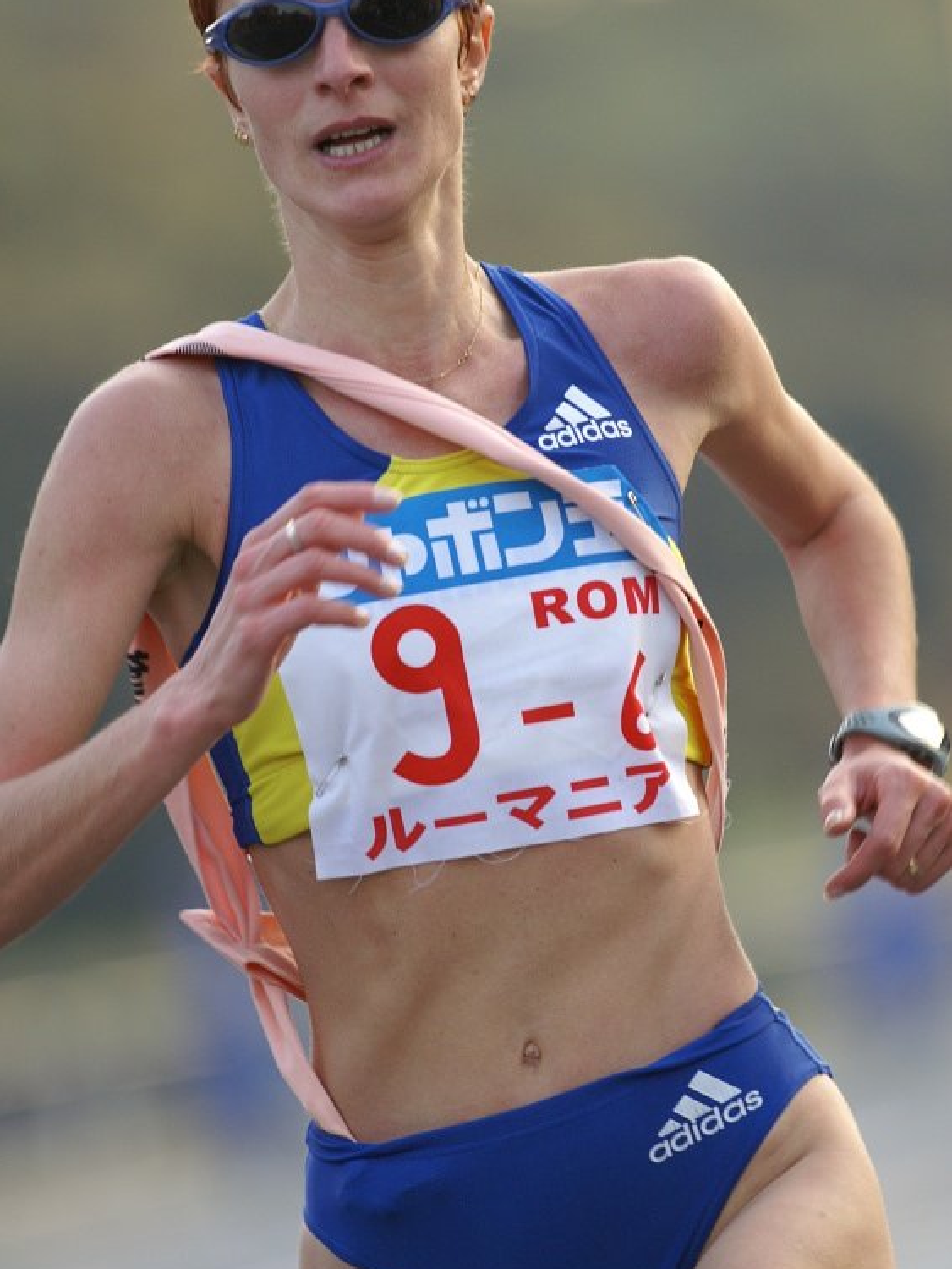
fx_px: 23931
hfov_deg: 2.3
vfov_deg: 3.0
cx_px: 476
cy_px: 628
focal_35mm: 653
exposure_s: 1/300
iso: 400
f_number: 4.5
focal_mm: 400
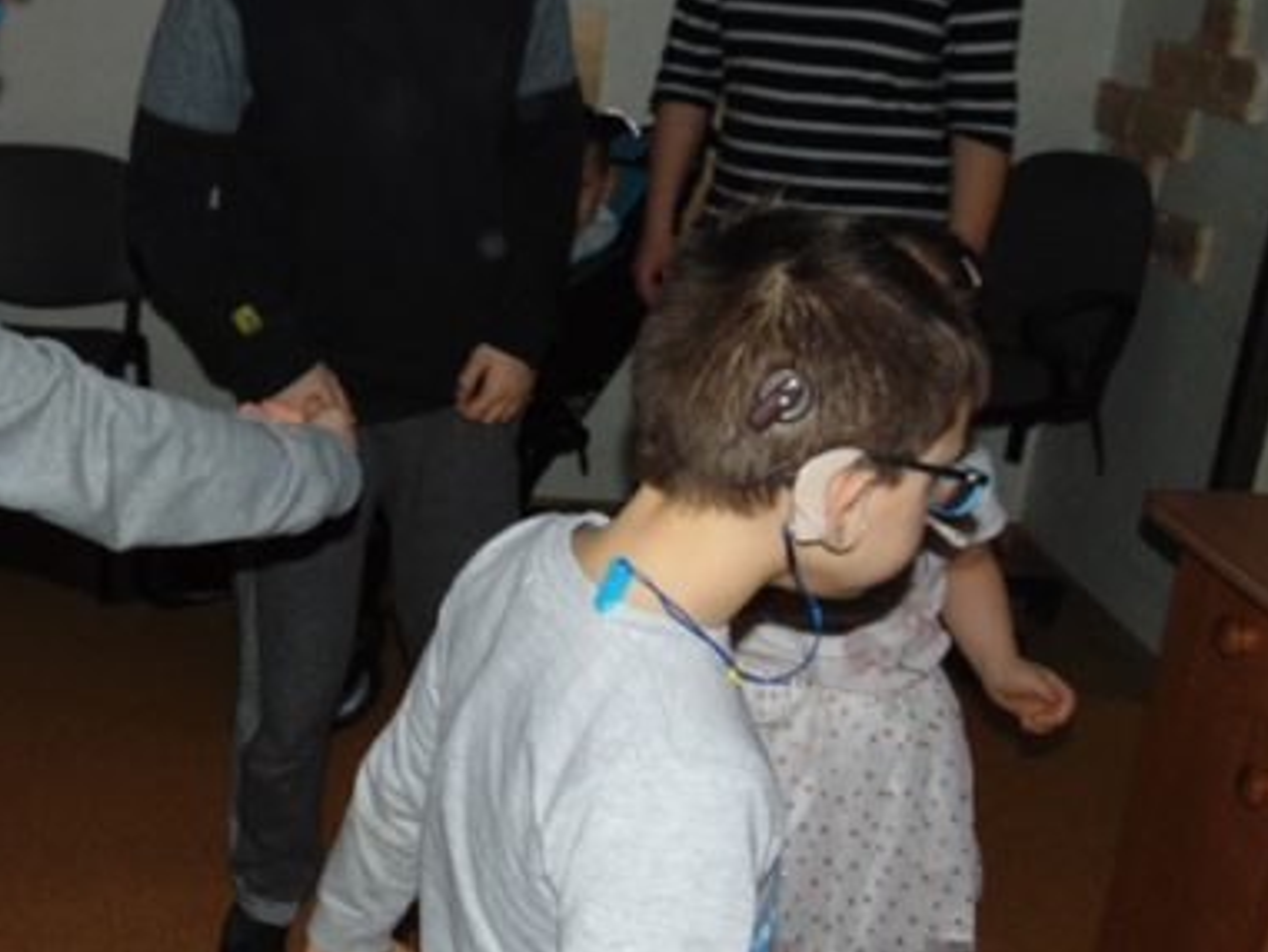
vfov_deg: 34.3
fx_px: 1539
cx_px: 290
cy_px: 423
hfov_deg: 43.1
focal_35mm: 42
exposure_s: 1/30
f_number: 3
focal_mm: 4.5
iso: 200
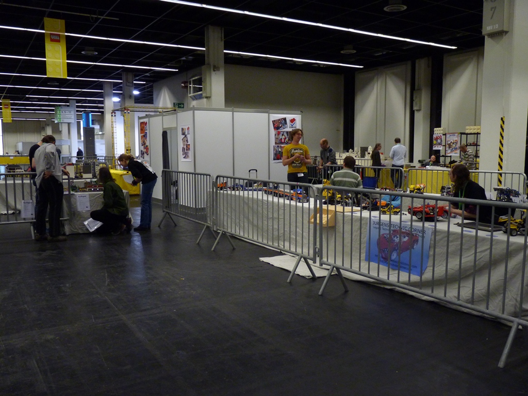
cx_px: 264
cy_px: 198
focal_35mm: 31
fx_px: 473
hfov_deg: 58.4
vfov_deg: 45.4
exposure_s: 1/30
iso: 320
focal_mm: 5.5
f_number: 3
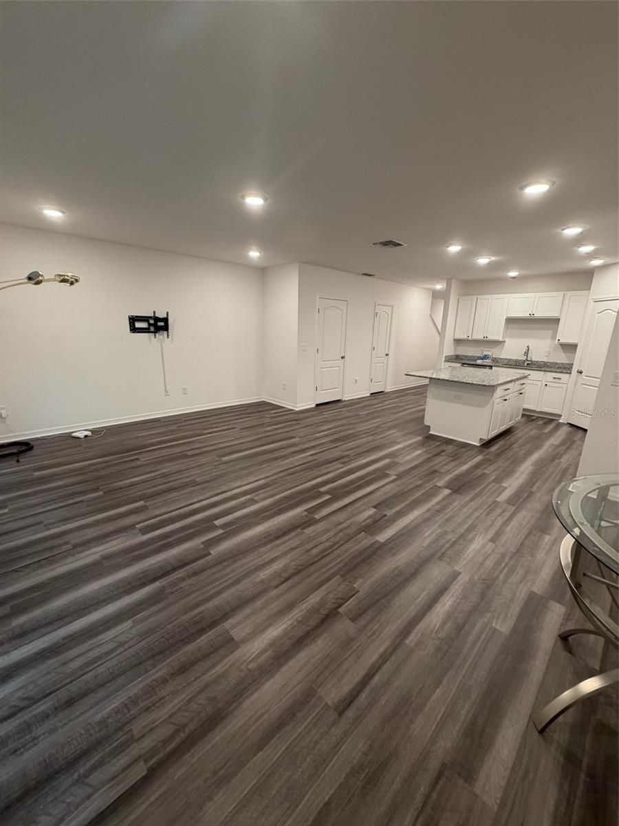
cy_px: 413
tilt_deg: -14.7
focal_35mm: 14
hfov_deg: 85.7
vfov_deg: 102.1
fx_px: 334
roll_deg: -2.7
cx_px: 310
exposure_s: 1/60
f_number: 2.2
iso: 200
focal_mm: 2.22
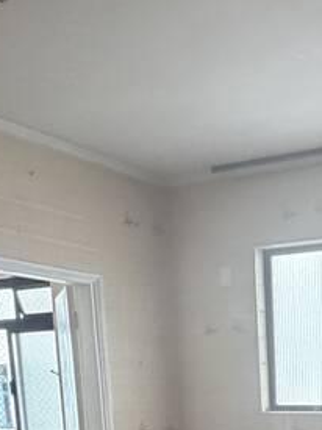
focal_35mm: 55
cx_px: 411
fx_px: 683
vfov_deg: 30.2
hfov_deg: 23.6
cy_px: 505
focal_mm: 2.22
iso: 400
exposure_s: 1/60
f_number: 2.2
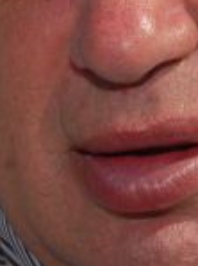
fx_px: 2980
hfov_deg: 3.8
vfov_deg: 5.1
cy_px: -54
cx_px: 255
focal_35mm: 389
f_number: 14
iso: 200
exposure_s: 1/250
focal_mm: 50
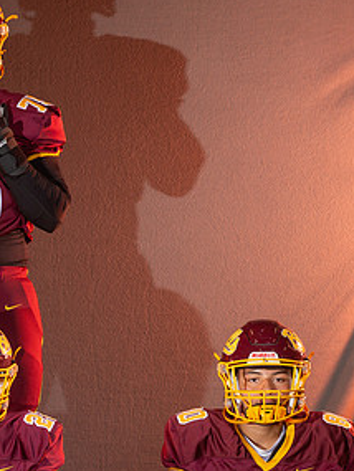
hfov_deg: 6.9
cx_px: -36
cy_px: 319
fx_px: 2902
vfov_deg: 9.3
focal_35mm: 213
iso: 80
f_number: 4.5
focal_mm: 70
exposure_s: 1/160
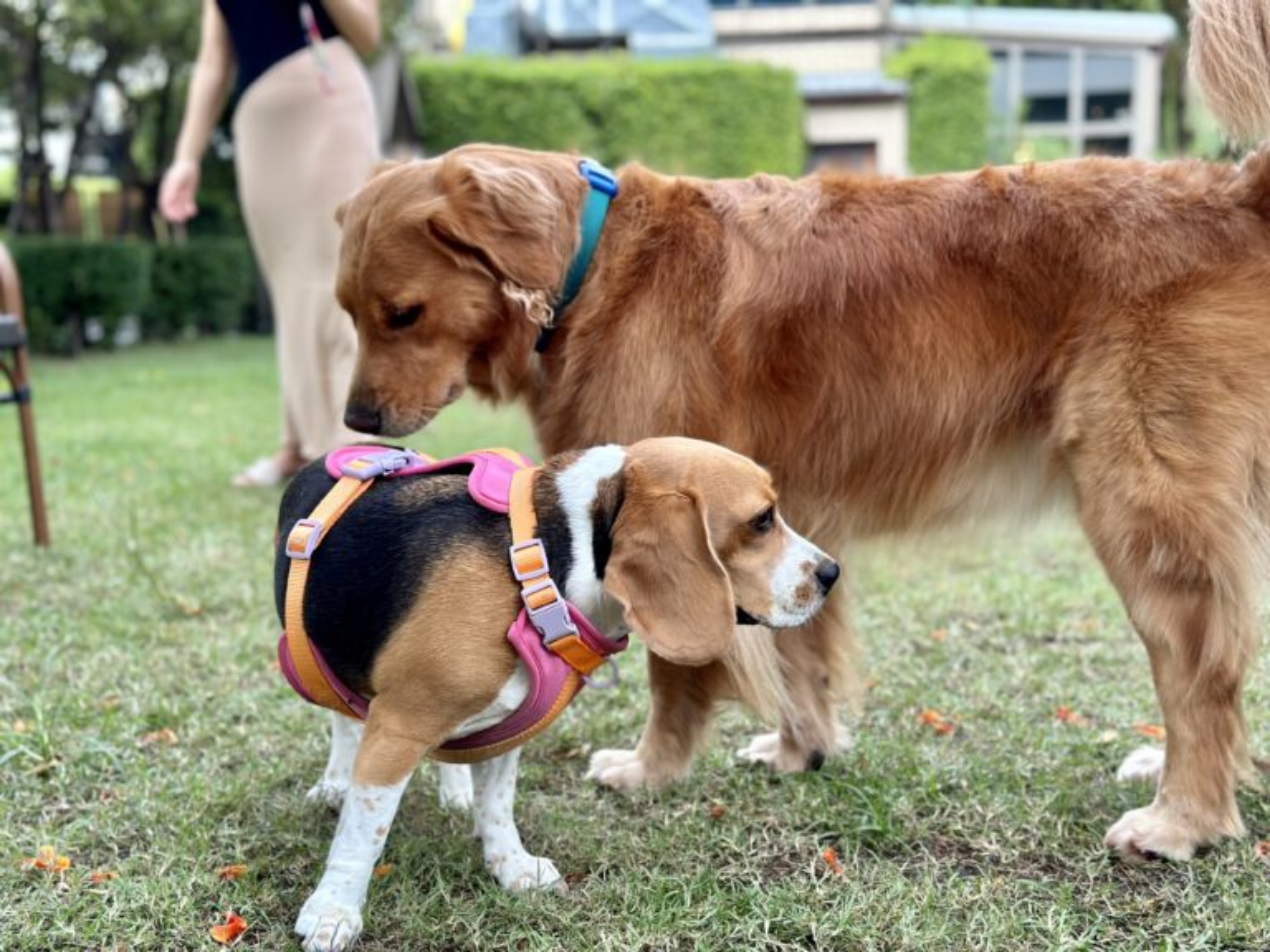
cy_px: 476
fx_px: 1761
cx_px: 635
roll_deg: +0.8
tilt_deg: -6.1
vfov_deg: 30.3
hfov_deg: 39.7
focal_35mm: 48
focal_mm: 6.86
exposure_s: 1/166
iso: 100
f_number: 1.78
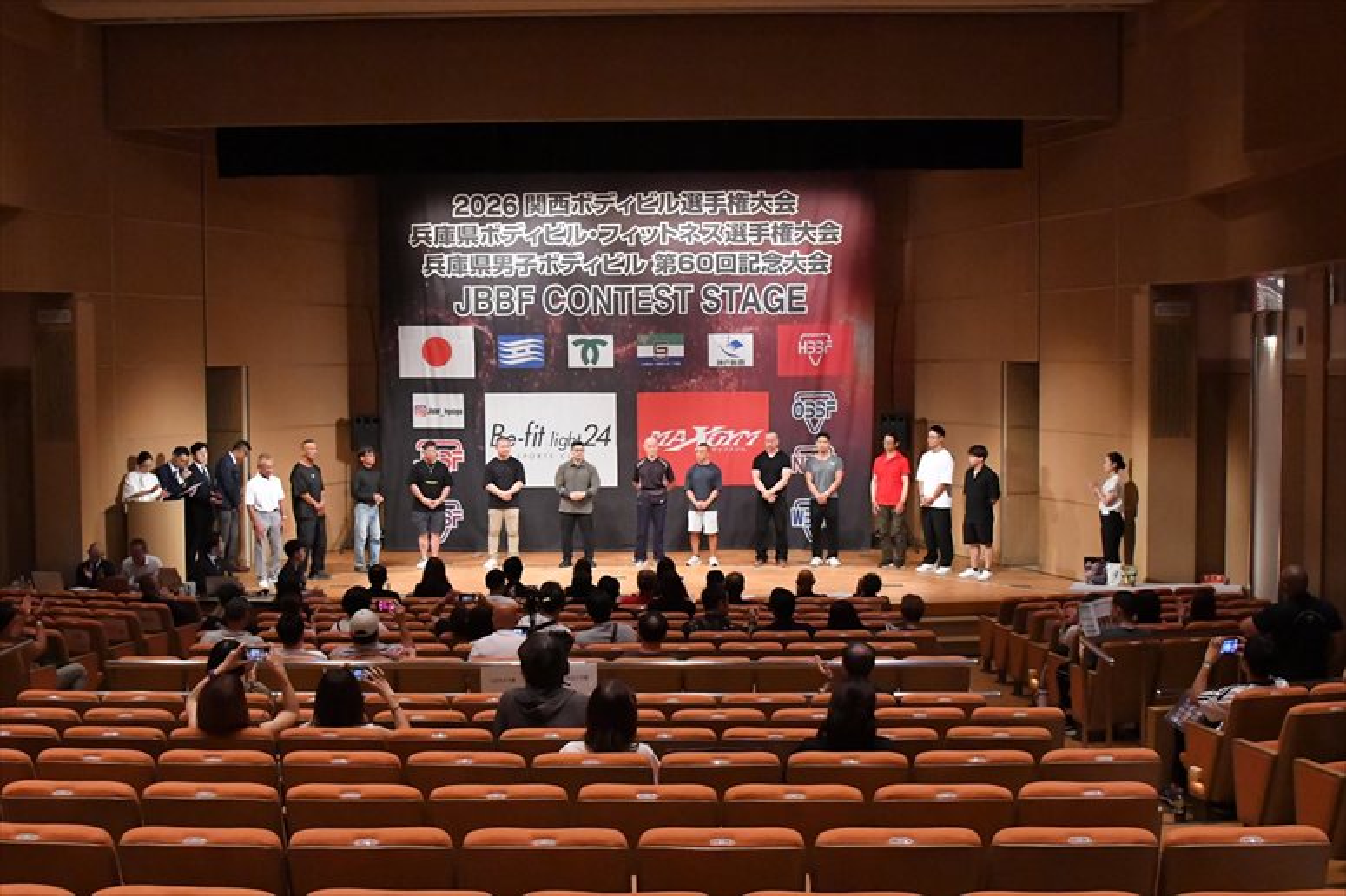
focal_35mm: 48
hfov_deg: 41.1
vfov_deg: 28.1
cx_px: 673
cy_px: 448
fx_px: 1794
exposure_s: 1/400
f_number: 5.6
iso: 10000
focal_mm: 32
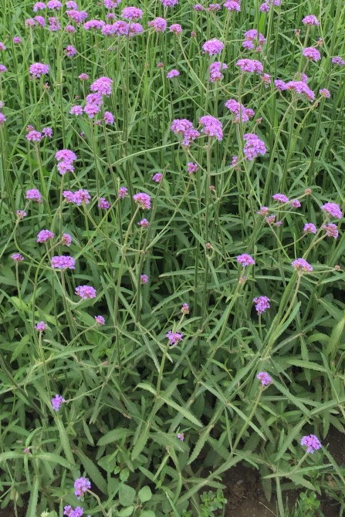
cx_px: 141
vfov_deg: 39.8
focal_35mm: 48
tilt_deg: -36.5
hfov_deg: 28.0
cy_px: 118
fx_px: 690
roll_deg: +2.6
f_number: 2.2
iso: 32
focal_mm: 4.15
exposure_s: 1/257
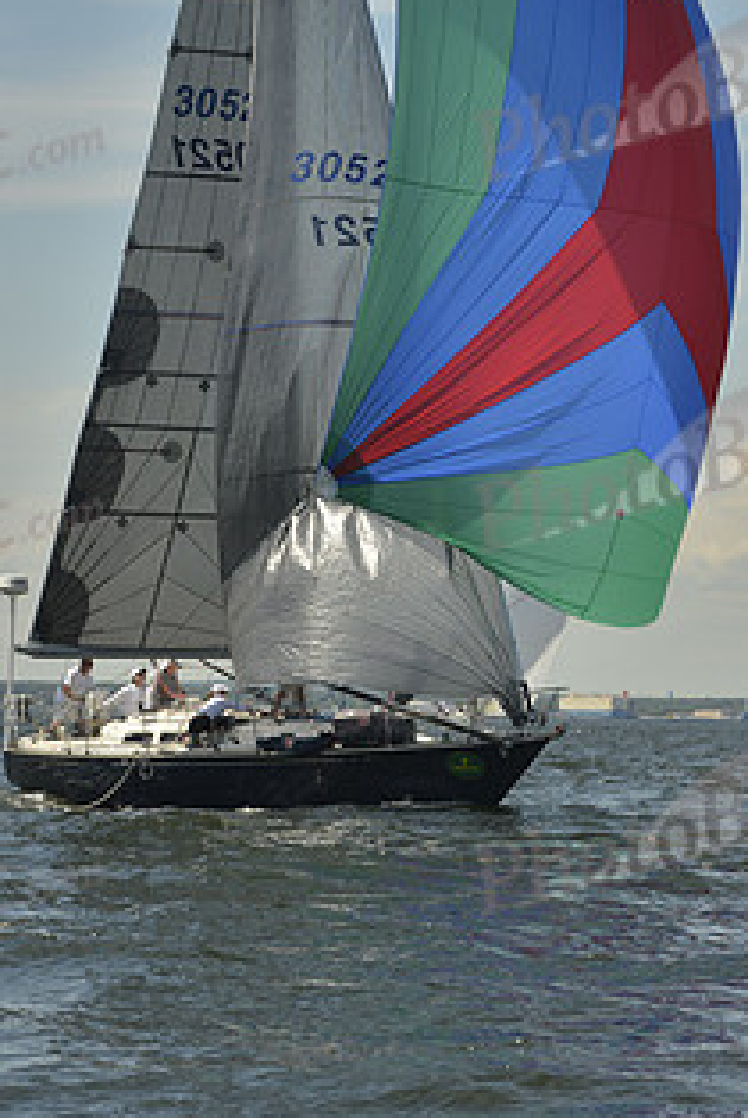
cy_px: 328
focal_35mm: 157
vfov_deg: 13.0
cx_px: 290
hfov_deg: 8.8
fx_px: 4882
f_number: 8
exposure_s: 1/1600
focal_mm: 85
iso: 280
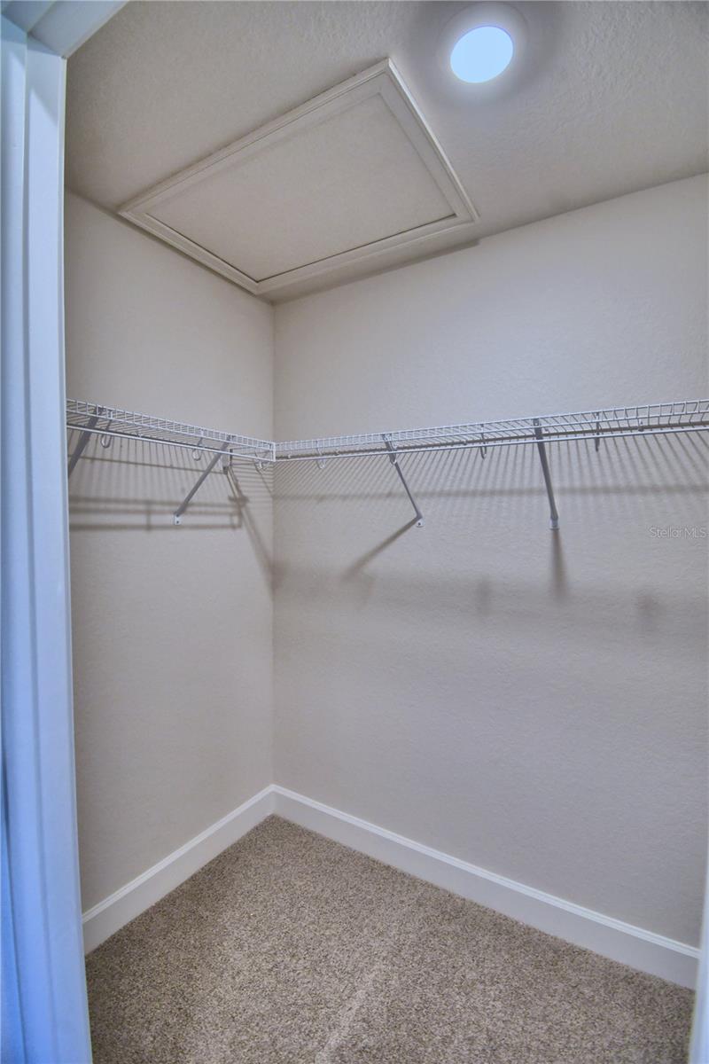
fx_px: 443
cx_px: 354
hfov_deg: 77.3
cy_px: 532
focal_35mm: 15
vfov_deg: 100.4
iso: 400
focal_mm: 10
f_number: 4.5
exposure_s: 1/40
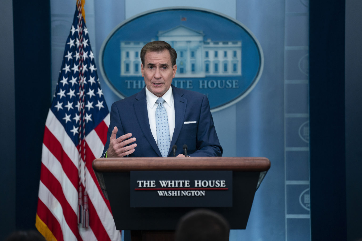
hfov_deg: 11.5
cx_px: 181
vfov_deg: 7.7
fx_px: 1790
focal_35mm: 178
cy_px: 120
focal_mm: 178
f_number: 2.8
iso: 1250
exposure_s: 1/640
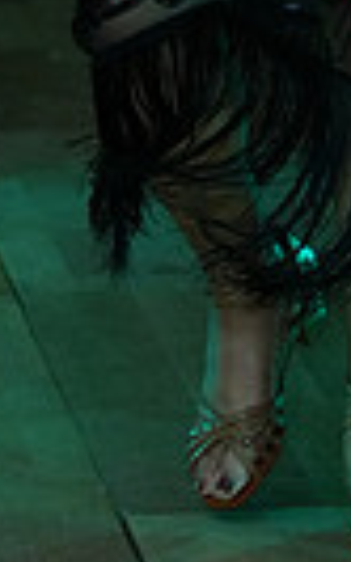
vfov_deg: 4.9
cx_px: -23
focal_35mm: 427
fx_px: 6542
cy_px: -494
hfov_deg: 3.1
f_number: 4.5
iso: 2000
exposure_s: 1/250
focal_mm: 96
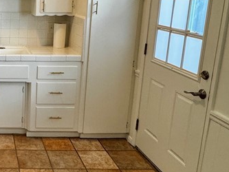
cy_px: 49
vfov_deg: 33.1
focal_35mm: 43
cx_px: -18
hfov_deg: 37.3
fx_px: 285
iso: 160
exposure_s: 1/120
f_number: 2.2
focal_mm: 2.22
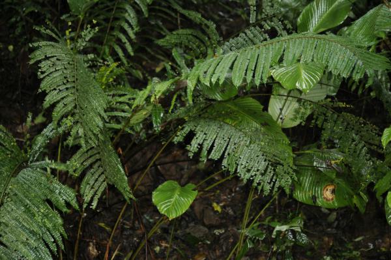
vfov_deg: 15.2
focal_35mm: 90
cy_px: 130
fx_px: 977
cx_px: 196
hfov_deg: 22.6
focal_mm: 60
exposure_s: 1/60
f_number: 3.2
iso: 200
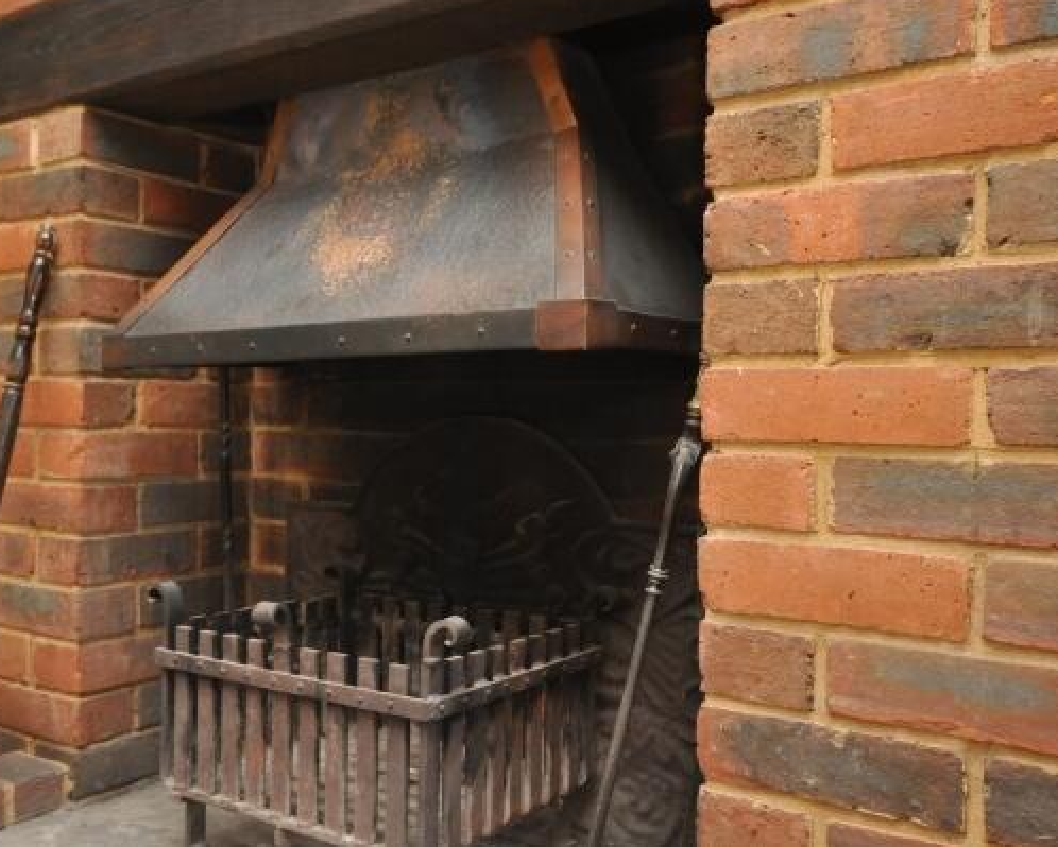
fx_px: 1097
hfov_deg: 51.2
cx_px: 423
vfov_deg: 42.3
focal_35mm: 35
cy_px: 414
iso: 800
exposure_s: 1/60
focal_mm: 20
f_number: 5.6
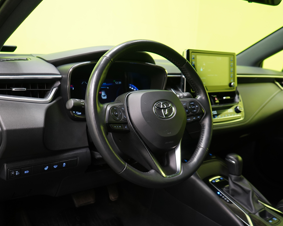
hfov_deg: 54.1
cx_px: 158
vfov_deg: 44.5
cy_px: 113
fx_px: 276
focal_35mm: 33
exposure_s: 1/20
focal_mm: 29
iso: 1250
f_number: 5
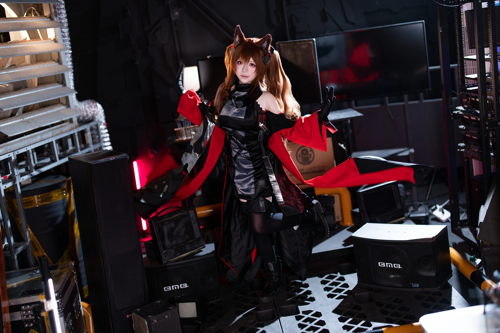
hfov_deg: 39.6
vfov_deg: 27.0
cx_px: 250
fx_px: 694
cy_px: 166
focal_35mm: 50
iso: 100
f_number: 1.4
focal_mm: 50
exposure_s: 1/160
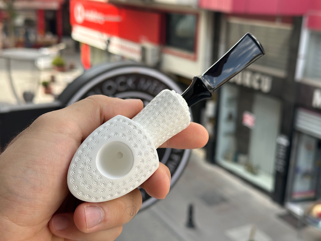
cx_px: 160
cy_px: 120
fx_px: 445
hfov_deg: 39.7
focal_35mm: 48
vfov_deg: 30.3
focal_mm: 6.86
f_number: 1.78
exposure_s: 1/694
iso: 64
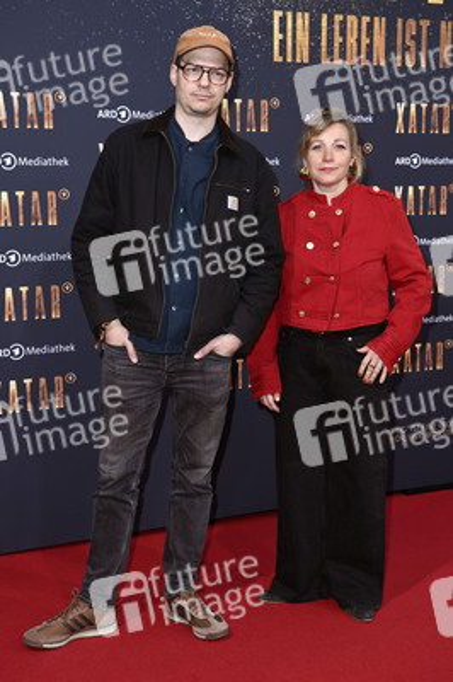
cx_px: 226
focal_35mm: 52
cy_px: 341
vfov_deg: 38.2
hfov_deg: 25.9
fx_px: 983
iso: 500
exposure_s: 1/250
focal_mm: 52
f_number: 5.6
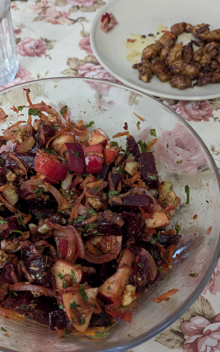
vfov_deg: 61.1
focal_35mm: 31
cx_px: 74
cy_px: 195
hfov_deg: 40.1
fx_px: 297
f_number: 1.85
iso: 1911
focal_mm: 6.81
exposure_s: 1/59.7
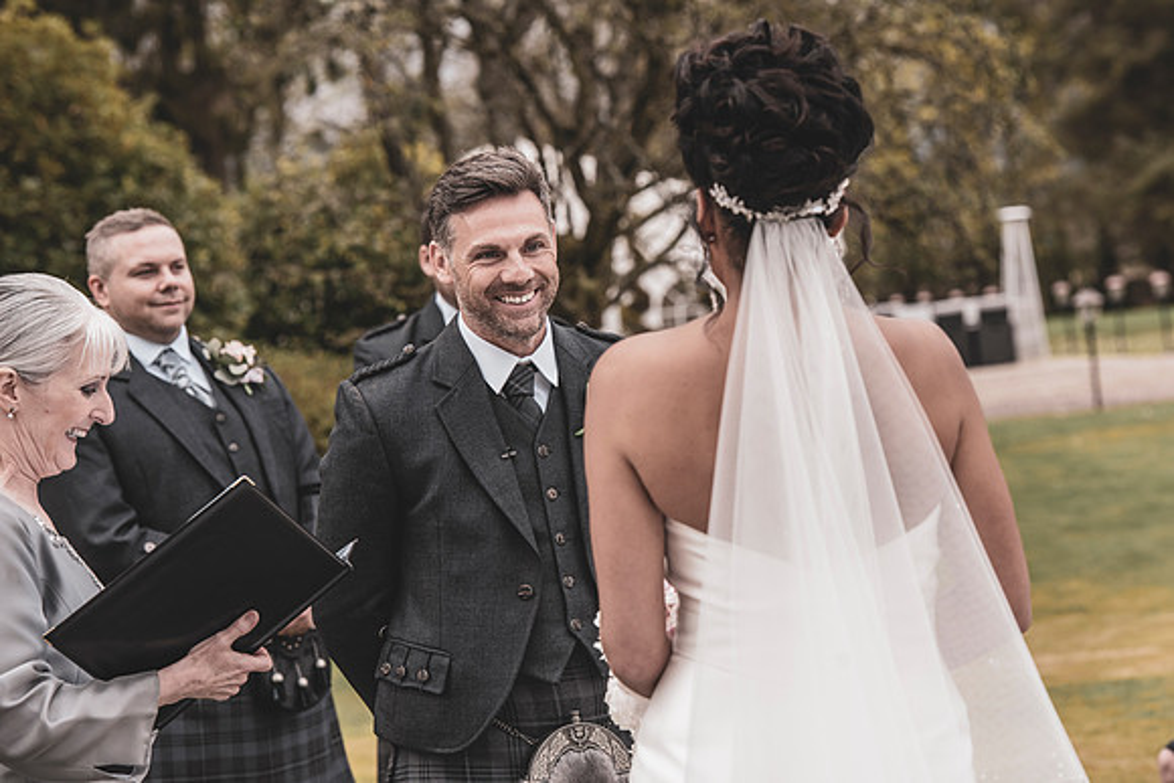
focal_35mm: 135
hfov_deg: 15.2
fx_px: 4403
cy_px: 360
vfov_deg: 10.2
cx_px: 634
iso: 250
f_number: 5.6
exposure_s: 1/320
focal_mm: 125
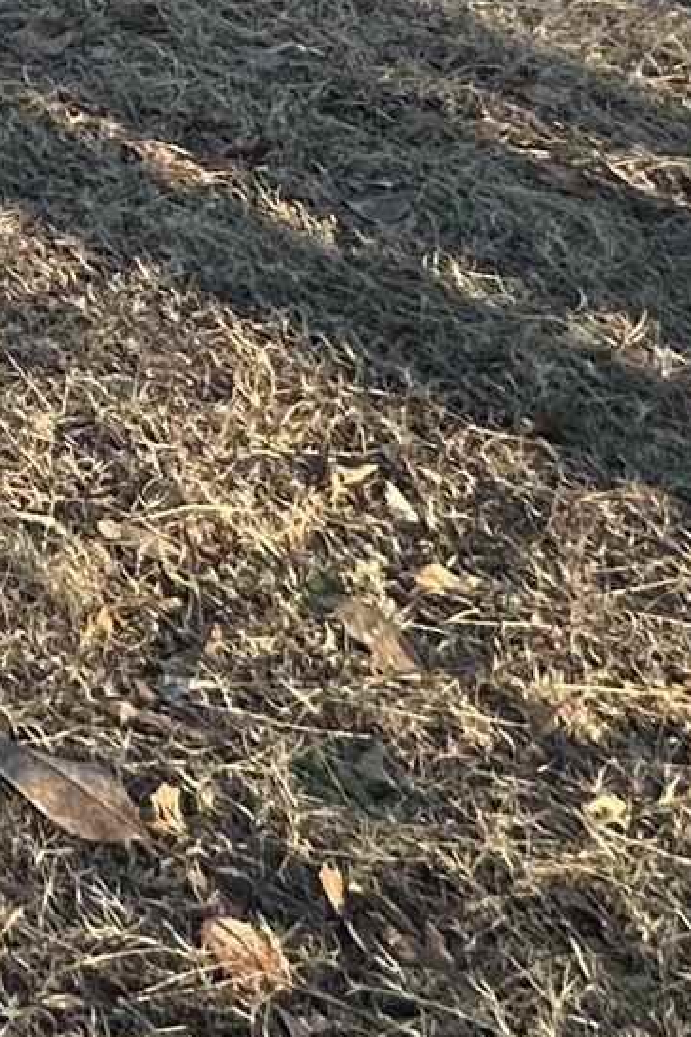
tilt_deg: -0.2
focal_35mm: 82
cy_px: -1016
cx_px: -1105
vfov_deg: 17.7
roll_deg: -1.1
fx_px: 2361
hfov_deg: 12.2
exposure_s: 1/342
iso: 40
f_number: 2.2
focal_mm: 2.22
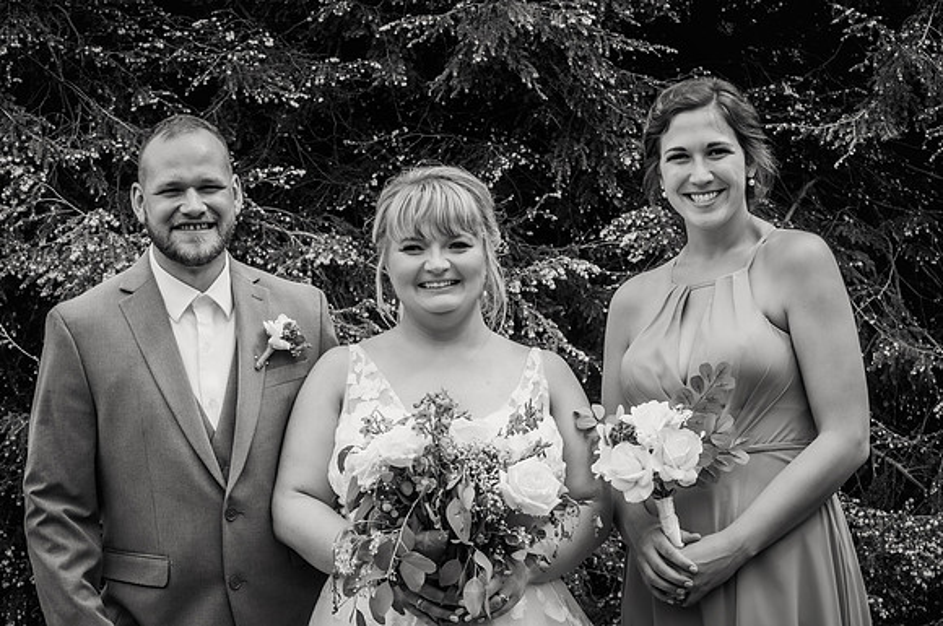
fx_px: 2158
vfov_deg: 16.5
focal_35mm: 82
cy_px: 313
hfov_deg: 24.6
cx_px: 472
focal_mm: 55
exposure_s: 1/250
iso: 200
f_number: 8
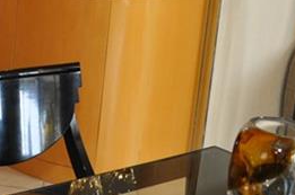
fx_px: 867
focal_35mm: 106
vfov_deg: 12.7
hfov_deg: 17.2
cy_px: -1
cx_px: -164
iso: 800
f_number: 4
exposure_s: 1/60
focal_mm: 18
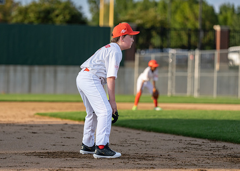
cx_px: 103
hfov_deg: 10.4
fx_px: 1325
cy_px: 69
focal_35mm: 194
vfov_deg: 7.4
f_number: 2.8
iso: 320
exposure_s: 1/3200
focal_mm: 143
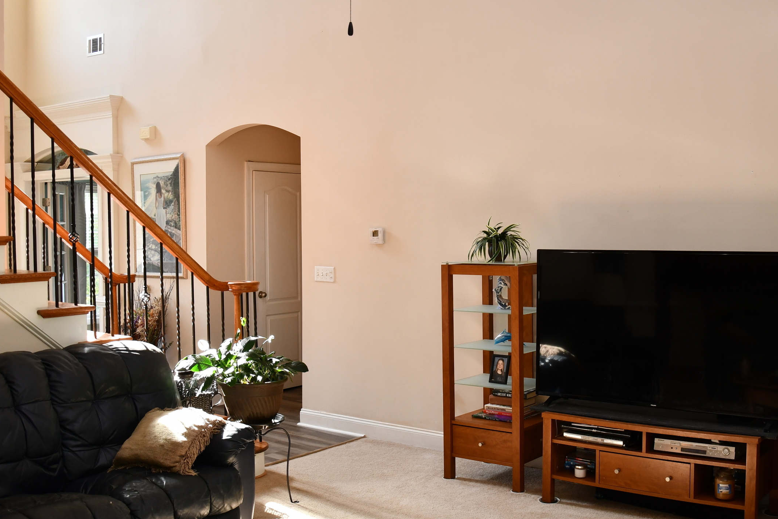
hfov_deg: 49.4
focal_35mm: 39
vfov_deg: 34.2
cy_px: 239
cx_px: 449
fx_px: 843
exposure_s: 1/60
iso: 360
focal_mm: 18
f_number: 4
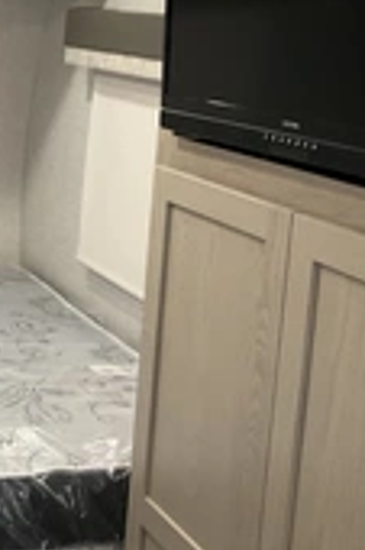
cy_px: 181
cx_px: -203
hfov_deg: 17.1
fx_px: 1082
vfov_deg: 28.3
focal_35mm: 71
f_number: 1.8
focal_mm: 3
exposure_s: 1/60
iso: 125
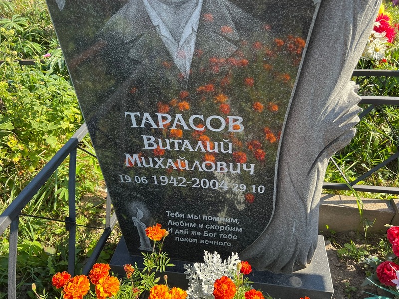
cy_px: 150
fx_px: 300
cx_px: 200
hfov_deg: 67.3
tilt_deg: -38.3
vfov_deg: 53.1
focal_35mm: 26
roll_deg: +2.7
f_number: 1.5
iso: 50
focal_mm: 5.7
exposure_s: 1/666
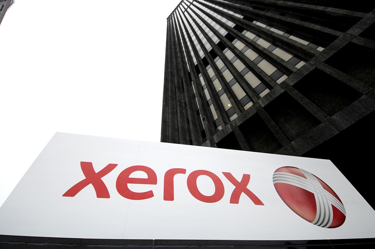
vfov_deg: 67.3
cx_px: 188
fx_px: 187
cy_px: 124
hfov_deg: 90.1
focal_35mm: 18
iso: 320
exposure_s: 1/250
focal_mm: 12
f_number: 5.6
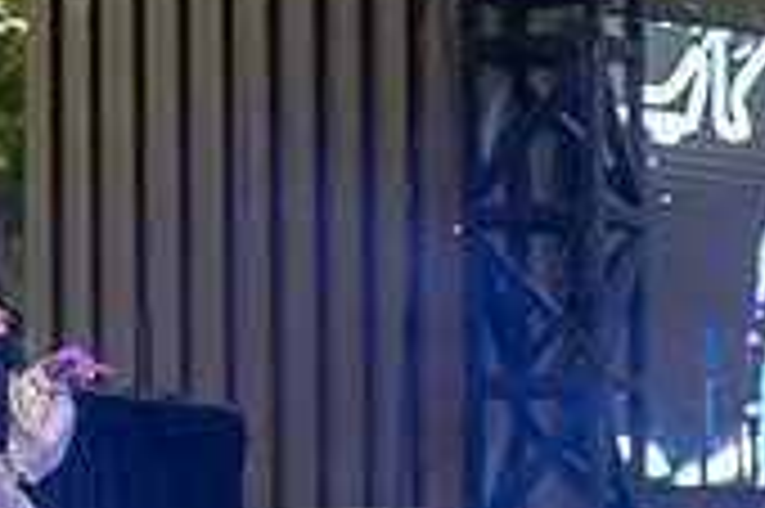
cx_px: -4
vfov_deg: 4.3
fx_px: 6772
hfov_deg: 6.4
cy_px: 515
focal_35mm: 319
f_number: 4
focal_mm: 92
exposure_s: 1/500
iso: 2500
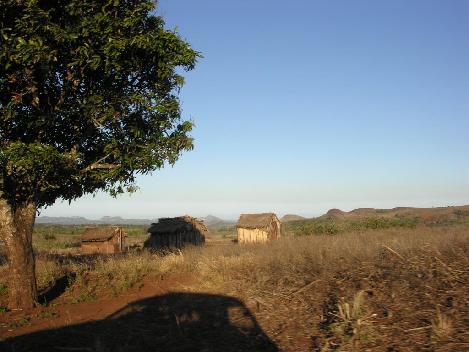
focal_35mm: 35
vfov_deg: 40.7
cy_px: 176
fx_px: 474
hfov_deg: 52.6
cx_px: 234
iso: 50
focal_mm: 8.9
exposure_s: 1/203
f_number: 5.6
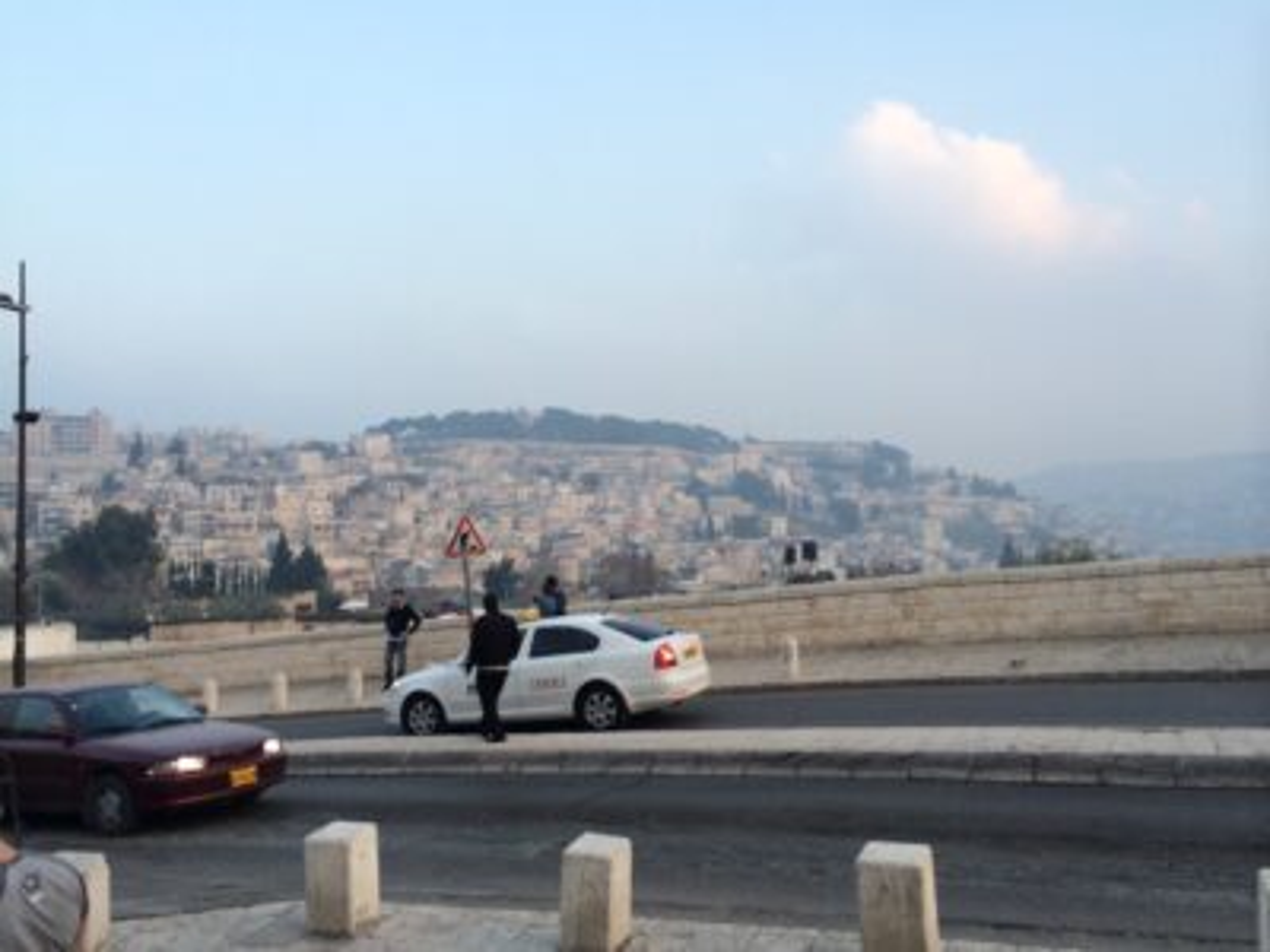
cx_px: 635
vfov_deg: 46.8
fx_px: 1101
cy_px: 476
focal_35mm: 30
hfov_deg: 60.0
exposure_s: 1/297
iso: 32
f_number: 2.2
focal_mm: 4.12
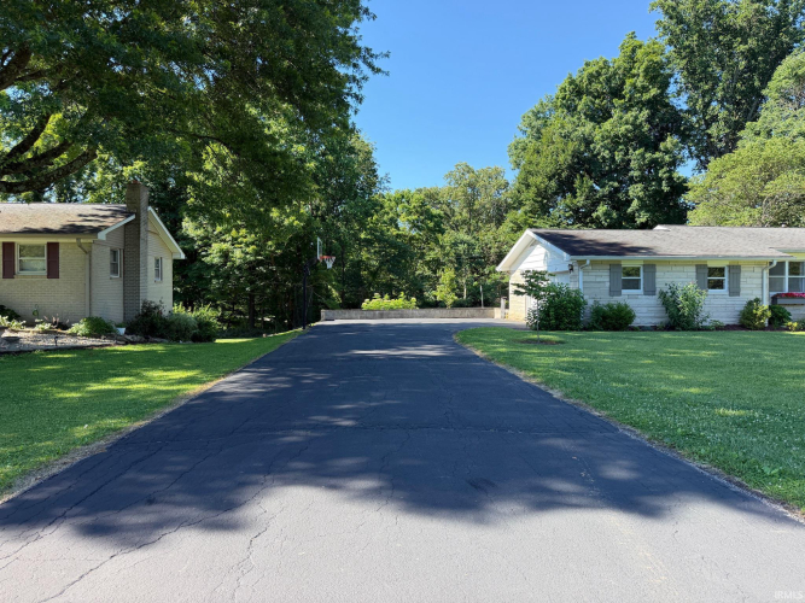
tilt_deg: -1.3
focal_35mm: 24
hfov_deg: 71.6
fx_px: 558
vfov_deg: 56.8
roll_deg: +0.8
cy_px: 302
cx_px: 402
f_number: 1.78
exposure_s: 1/979
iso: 100
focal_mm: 6.76
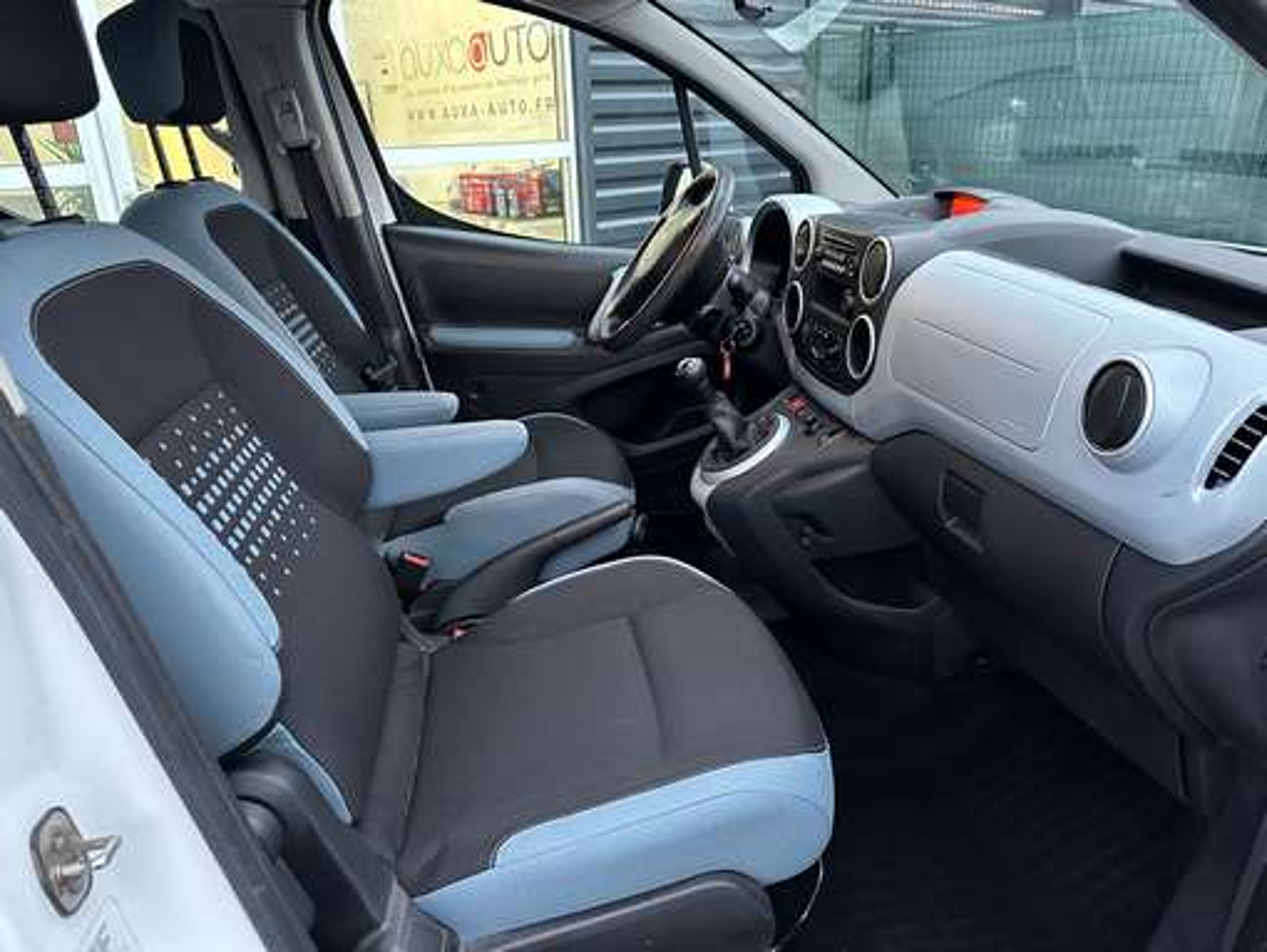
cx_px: 634
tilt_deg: -22.3
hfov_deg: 71.6
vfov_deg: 56.9
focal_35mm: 24
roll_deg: +1.9
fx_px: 879
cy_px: 476
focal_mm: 6.86
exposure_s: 1/50
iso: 800
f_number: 1.78
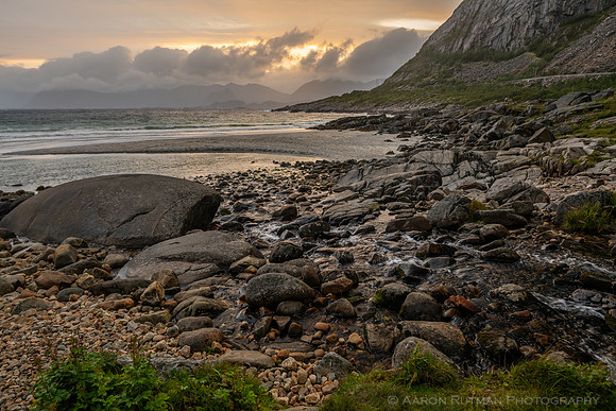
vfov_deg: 53.2
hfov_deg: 73.7
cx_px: 308
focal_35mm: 24
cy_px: 206
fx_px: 411
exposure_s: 1/25
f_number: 5
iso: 200
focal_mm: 24
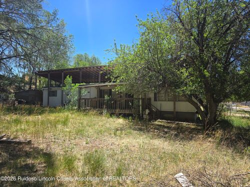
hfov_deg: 73.9
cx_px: 125
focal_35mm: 23
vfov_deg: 58.9
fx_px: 166
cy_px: 94
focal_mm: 6.3
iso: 12
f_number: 1.7
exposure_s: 1/370
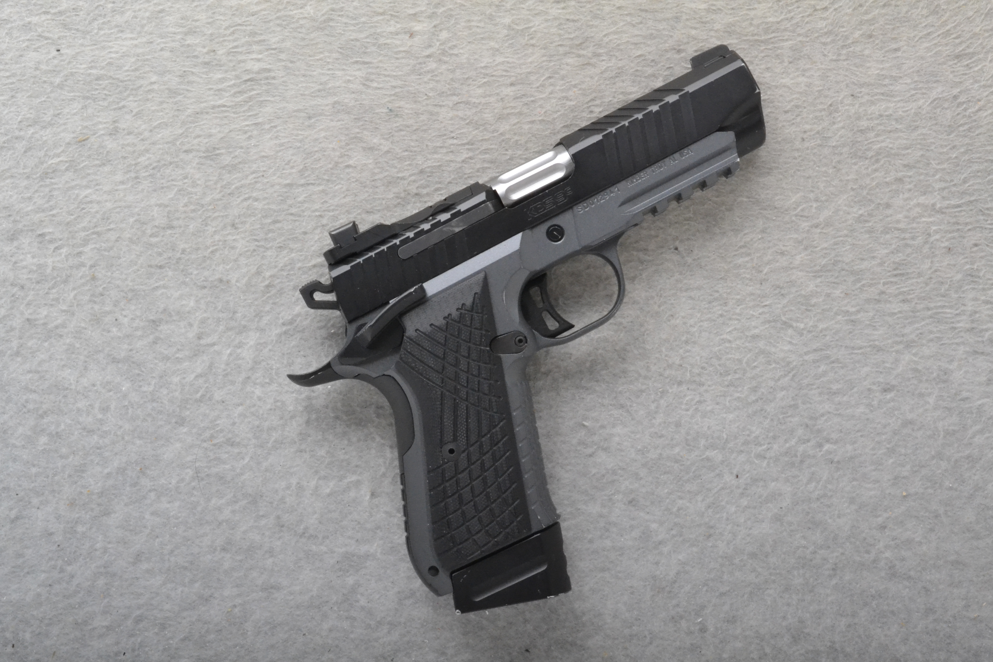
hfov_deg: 35.1
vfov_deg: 23.8
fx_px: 1572
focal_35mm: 57
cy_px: 331
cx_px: 496
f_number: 20
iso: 3200
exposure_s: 1/160
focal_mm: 38
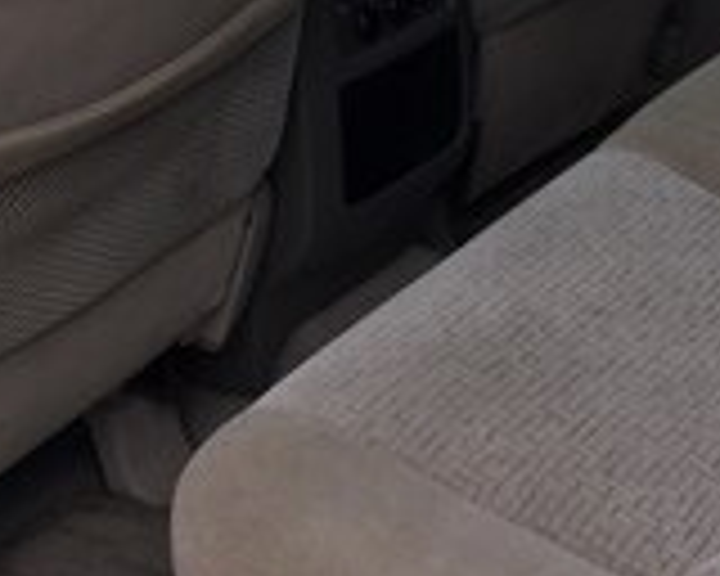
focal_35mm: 88
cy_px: -126
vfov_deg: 16.7
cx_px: 621
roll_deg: +1.6
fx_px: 1875
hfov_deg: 21.3
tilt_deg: -14.9
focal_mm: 4.15
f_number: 2.2
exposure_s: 1/133
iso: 32
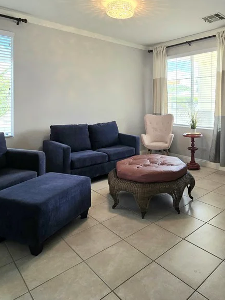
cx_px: 148
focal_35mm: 23
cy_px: 105
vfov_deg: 72.2
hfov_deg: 57.7
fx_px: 199
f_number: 2.2
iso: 80
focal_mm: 2.2
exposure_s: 1/120
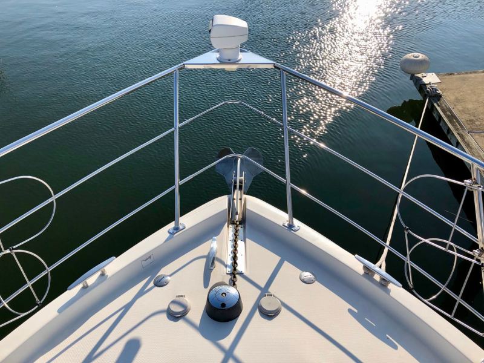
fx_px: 391
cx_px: 242
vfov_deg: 49.7
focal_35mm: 28
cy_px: 182
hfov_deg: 63.4
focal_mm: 3.99
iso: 20
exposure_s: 1/2525
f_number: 1.8
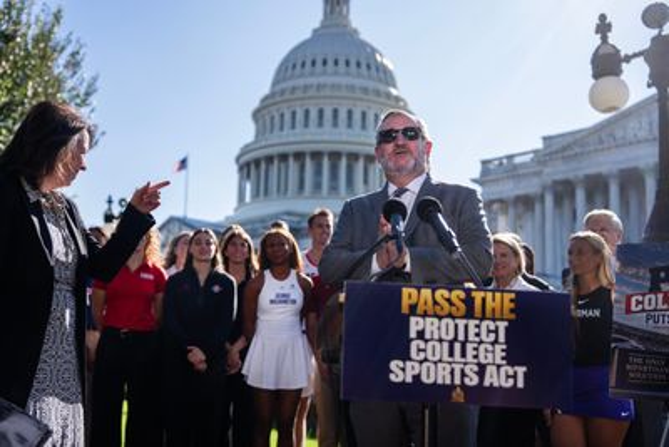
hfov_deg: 44.5
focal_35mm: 44
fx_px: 818
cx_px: 334
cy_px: 224
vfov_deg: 30.5
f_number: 2.8
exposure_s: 1/1600
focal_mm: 44
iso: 160
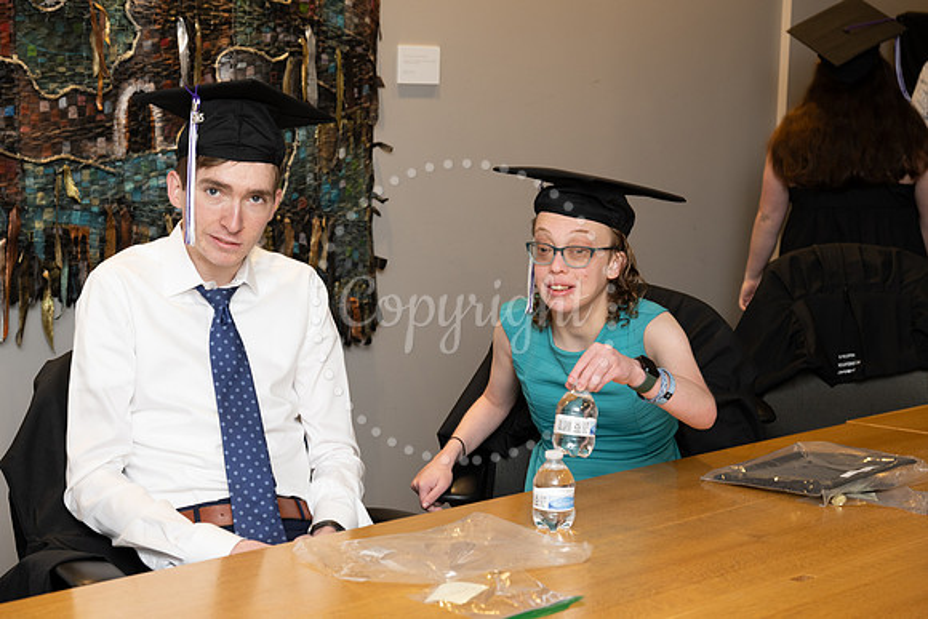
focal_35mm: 65
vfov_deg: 20.9
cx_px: 464
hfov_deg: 31.0
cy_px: 310
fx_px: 1676
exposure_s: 1/80
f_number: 5.6
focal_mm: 65
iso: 640
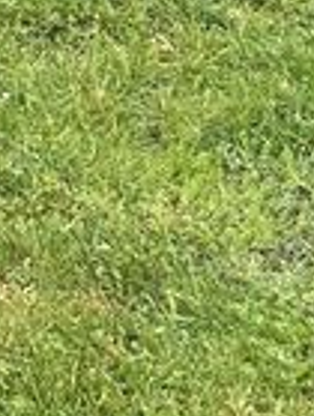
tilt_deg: -15.5
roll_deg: +0.0
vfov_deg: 9.8
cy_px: -341
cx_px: -613
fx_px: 2300
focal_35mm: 191
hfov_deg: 7.0
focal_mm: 5.1
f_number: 1.6
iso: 50
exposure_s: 1/777
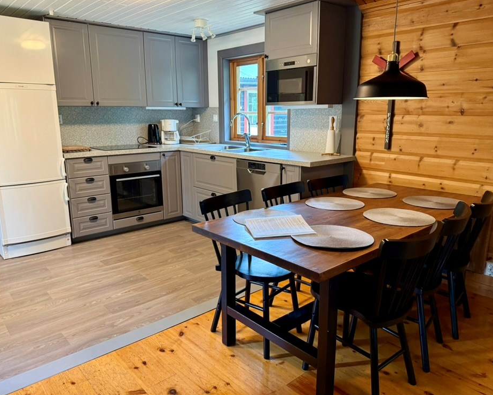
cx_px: 245
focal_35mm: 26
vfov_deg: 54.9
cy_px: 196
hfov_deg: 66.0
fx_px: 379
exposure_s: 1/50
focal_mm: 6.76
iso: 320
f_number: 1.78
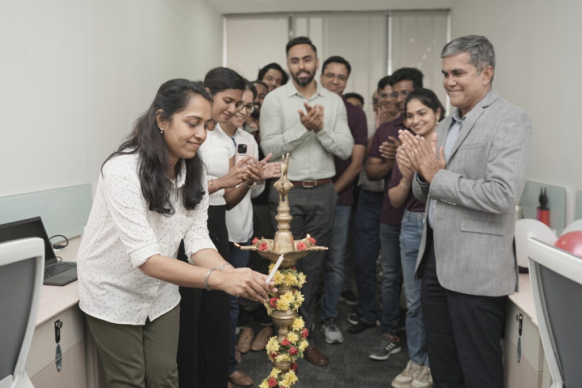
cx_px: 291
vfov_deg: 37.9
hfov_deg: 54.4
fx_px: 566
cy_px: 194
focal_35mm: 35
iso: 320
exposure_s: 1/250
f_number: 2.8
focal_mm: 35
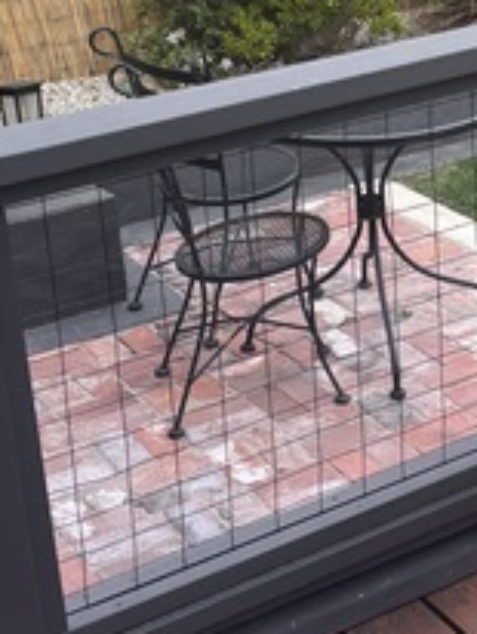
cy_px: 115
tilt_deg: -18.3
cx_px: 394
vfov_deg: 22.9
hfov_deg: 17.4
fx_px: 1540
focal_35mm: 84
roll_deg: +3.1
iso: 32
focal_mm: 5.96
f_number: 1.6
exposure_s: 1/121
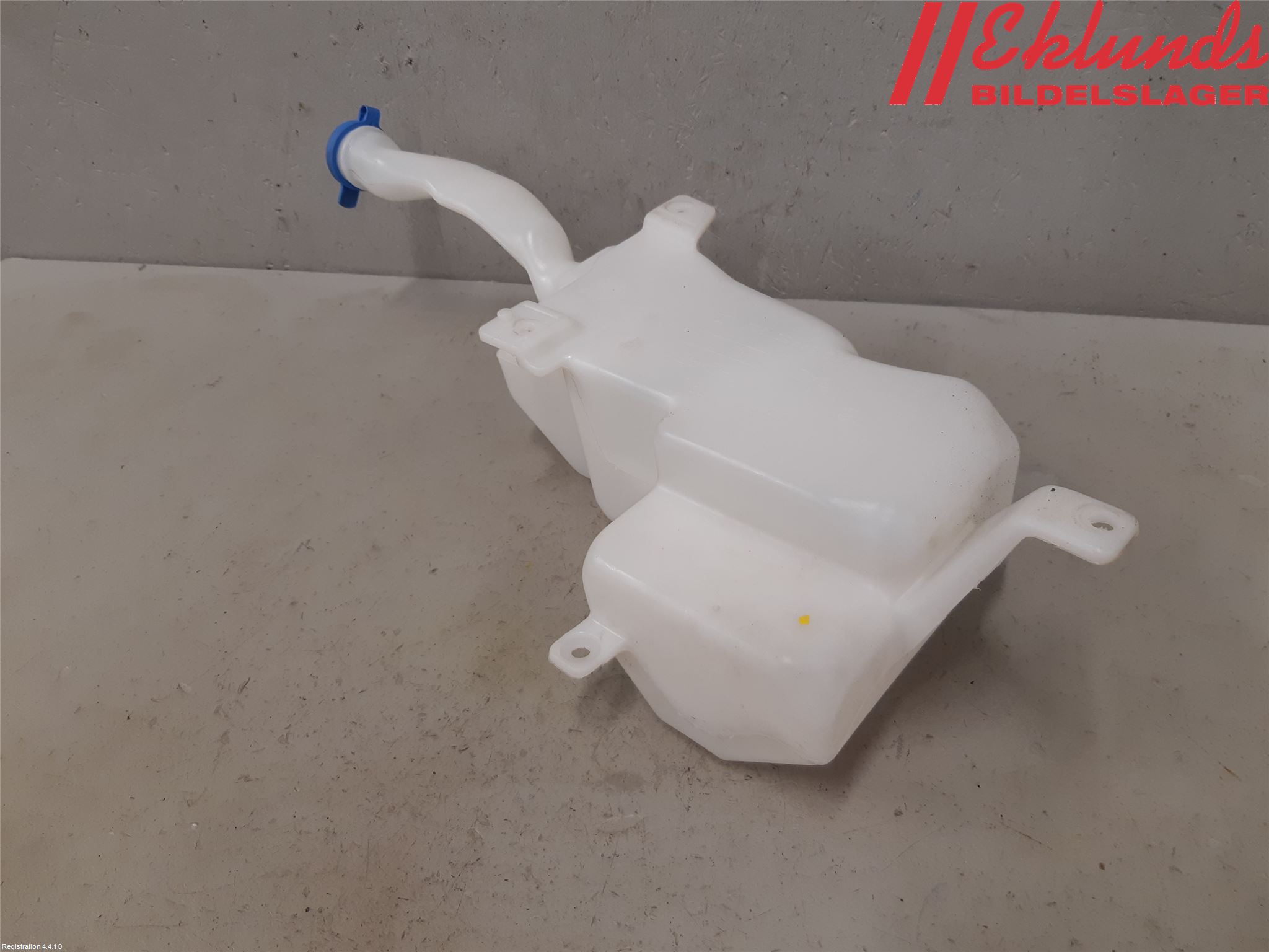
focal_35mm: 26
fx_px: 953
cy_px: 476
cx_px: 634
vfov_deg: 53.1
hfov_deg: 67.3
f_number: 1.7
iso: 64
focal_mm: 3.93
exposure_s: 1/50
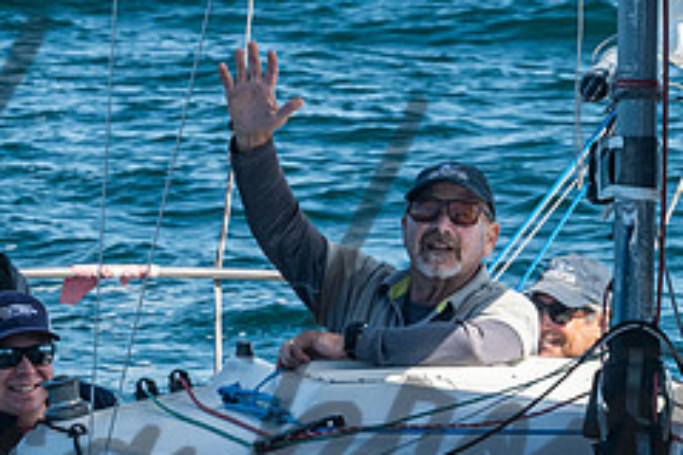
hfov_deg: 4.4
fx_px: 8802
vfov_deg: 3.0
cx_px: 455
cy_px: 125
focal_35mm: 464
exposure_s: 1/200
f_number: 10
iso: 400
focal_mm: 125
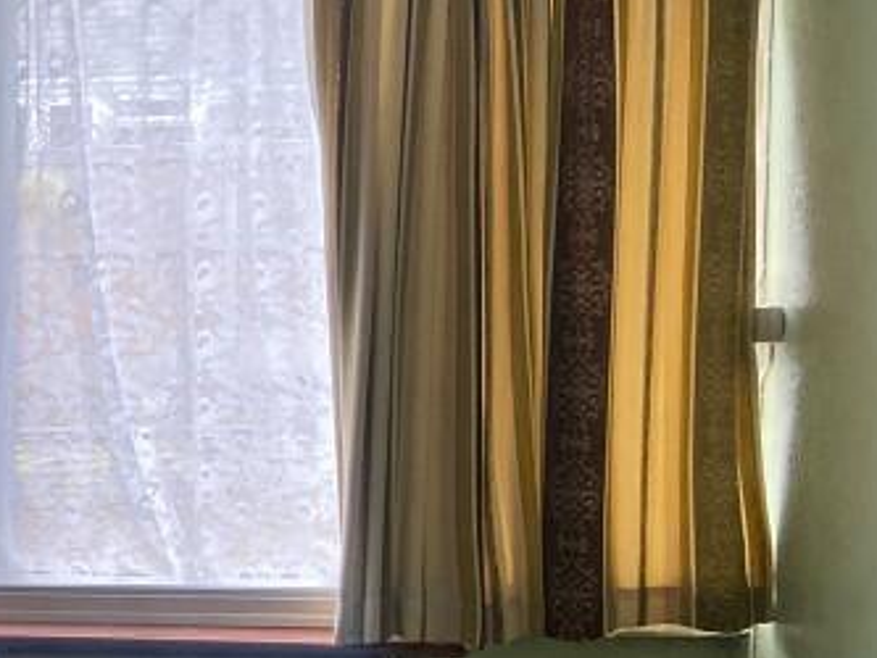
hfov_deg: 21.5
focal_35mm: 80
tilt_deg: -4.6
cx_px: -329
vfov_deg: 18.4
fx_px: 2028
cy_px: 440
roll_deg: +0.4
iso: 320
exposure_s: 1/50
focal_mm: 4.25
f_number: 1.8
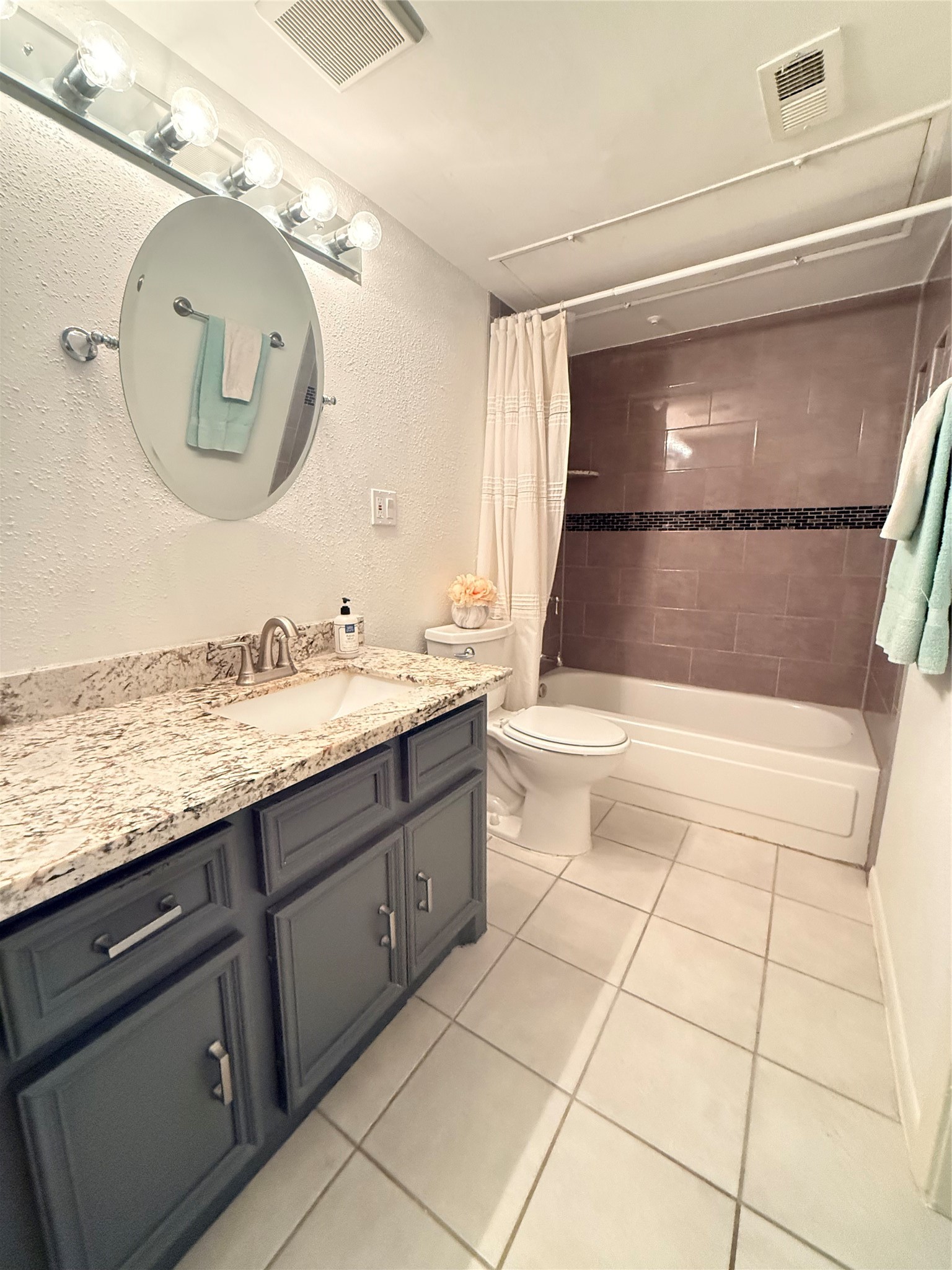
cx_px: 476
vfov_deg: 102.1
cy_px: 635
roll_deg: -0.1
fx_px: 513
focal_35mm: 14
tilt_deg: -9.5
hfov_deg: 85.7
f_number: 2.2
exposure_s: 1/60
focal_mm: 2.22
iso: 640
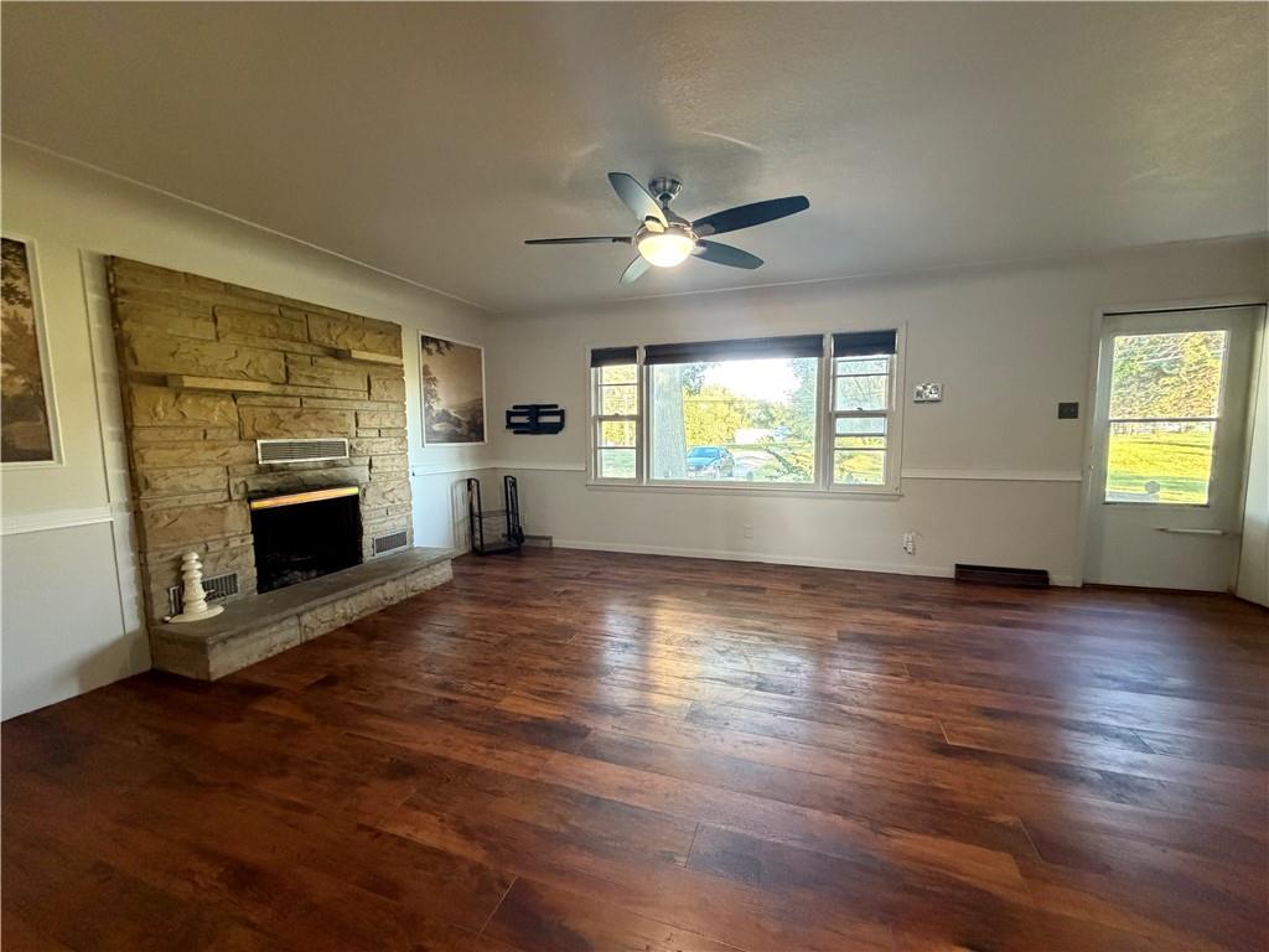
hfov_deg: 102.1
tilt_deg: -5.9
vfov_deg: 85.7
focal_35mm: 14
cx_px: 634
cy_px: 476
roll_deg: +0.7
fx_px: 513
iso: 800
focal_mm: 2.22
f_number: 2.2
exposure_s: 1/60
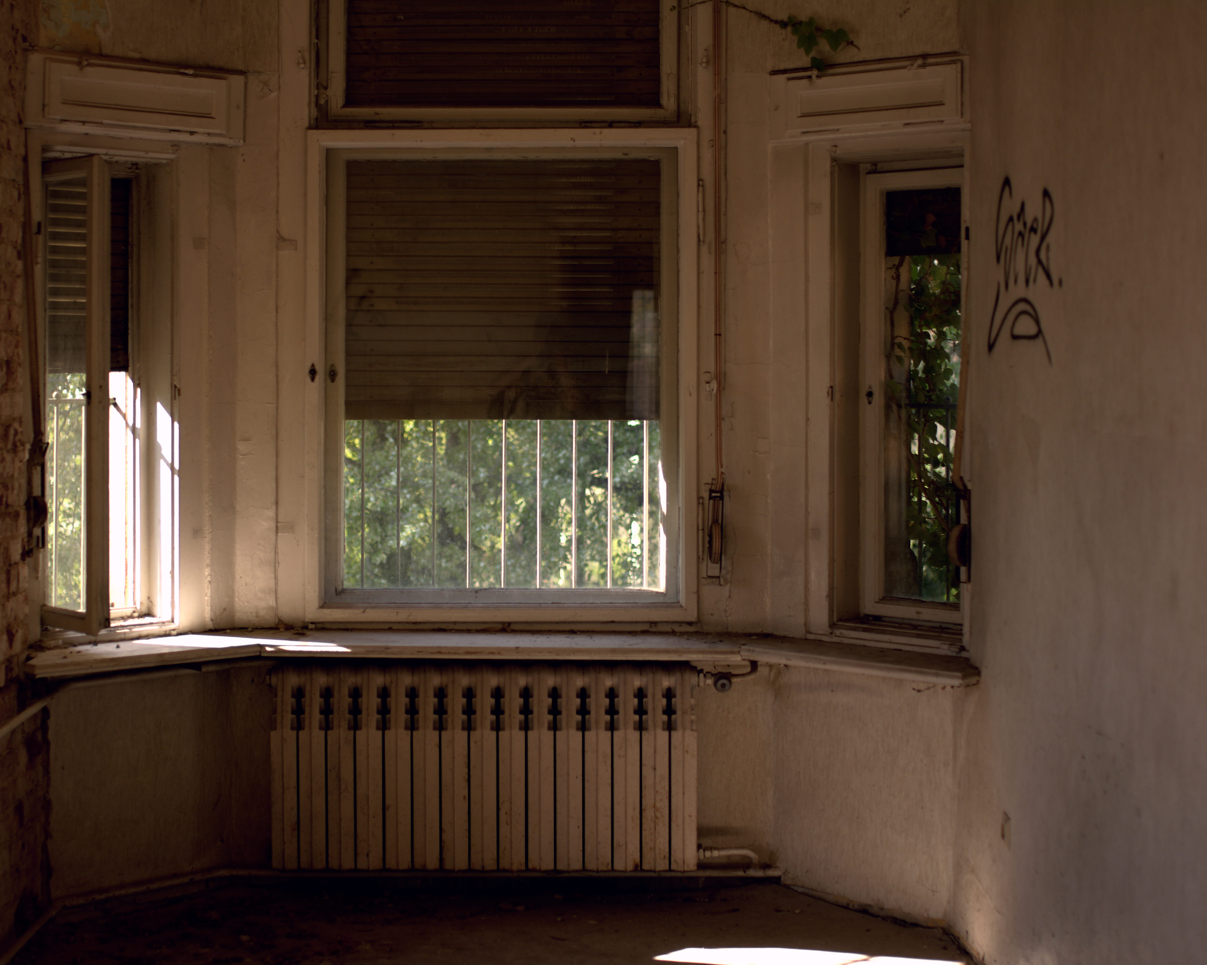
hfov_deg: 31.6
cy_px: 483
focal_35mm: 60
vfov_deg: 25.6
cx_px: 519
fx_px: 2128
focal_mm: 35
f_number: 1.4
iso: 100
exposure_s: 1/800
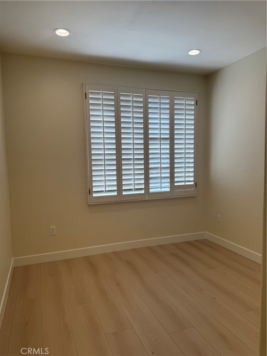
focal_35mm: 24
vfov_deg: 71.6
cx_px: 134
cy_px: 178
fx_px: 247
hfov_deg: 56.8
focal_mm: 6.76
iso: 80
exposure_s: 1/477
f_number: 1.78
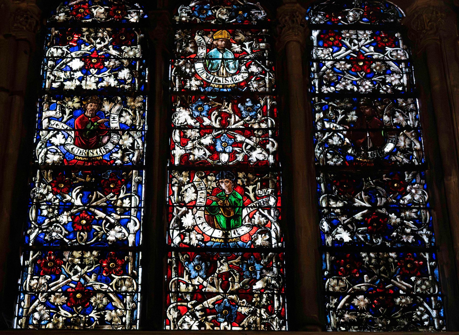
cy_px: 174
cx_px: 198
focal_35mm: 83
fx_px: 1084
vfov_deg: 17.6
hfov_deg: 23.9
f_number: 6
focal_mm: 73
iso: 40000
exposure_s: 1/1000
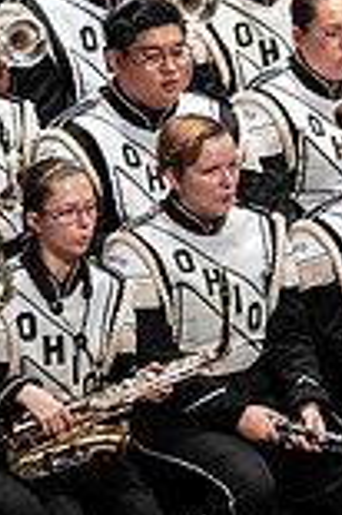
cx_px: 717
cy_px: -50
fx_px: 9611
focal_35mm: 673
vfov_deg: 3.1
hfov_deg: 2.0
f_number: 4
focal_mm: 120
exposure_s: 1/500
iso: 4000
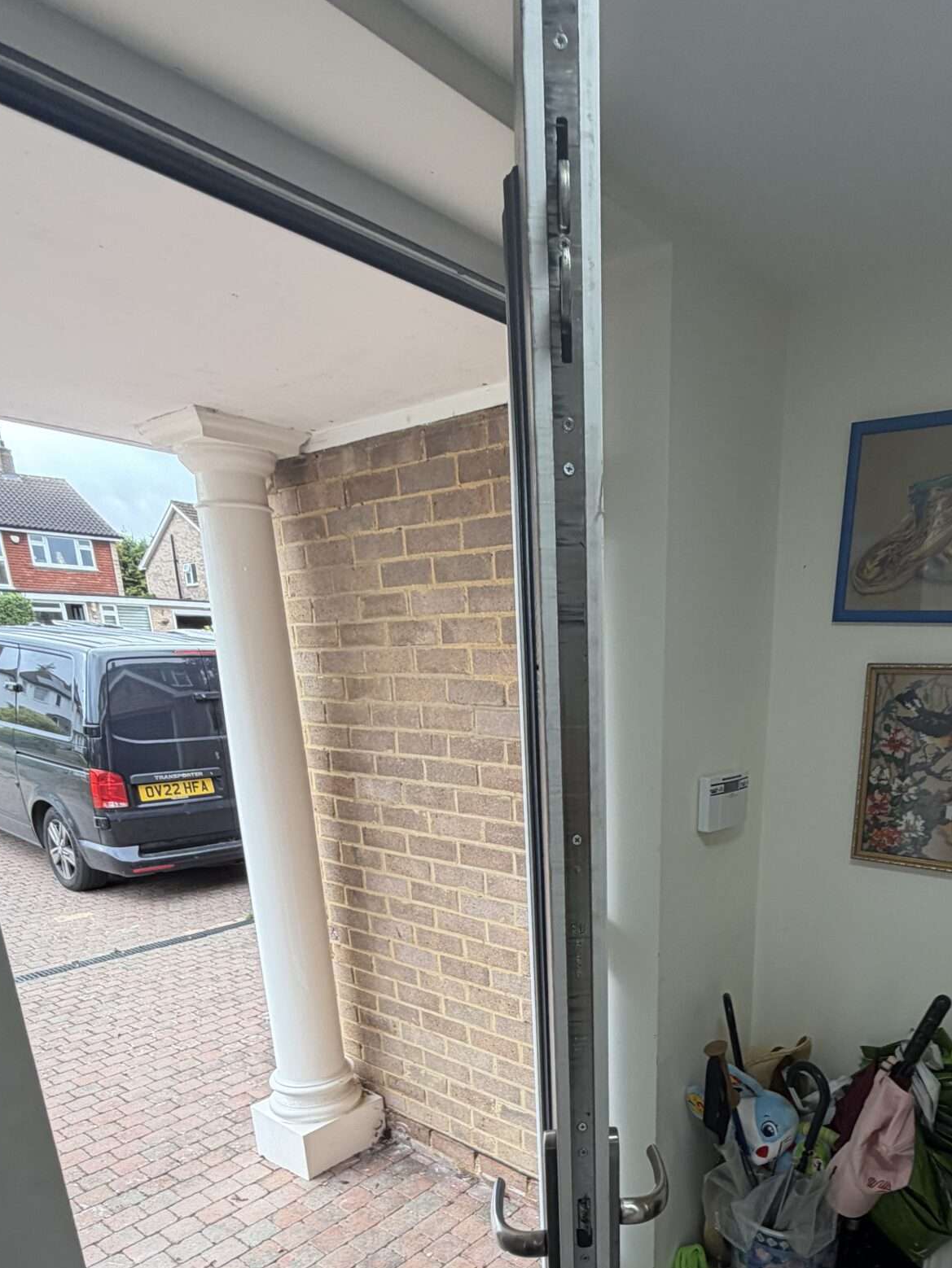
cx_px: 627
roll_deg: +0.6
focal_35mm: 23
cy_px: 948
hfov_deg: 57.7
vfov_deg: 69.2
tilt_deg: -18.8
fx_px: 843
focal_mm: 2.22
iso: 50
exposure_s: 1/100
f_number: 2.2
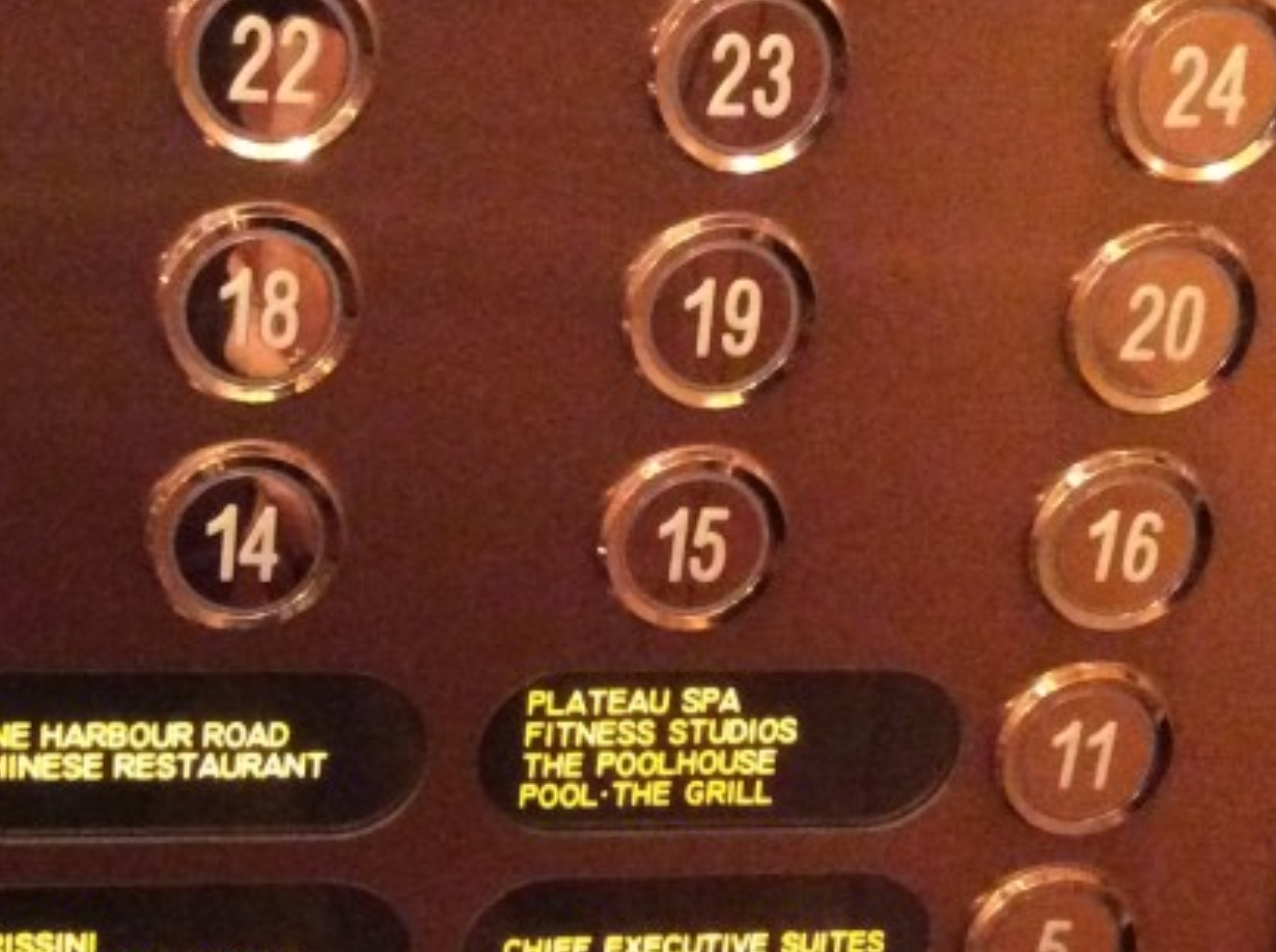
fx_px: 2944
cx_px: 358
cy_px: 540
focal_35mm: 80
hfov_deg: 24.3
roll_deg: -3.6
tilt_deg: -22.4
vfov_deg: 18.4
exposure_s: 1/17
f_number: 2.4
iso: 800
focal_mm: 3.3
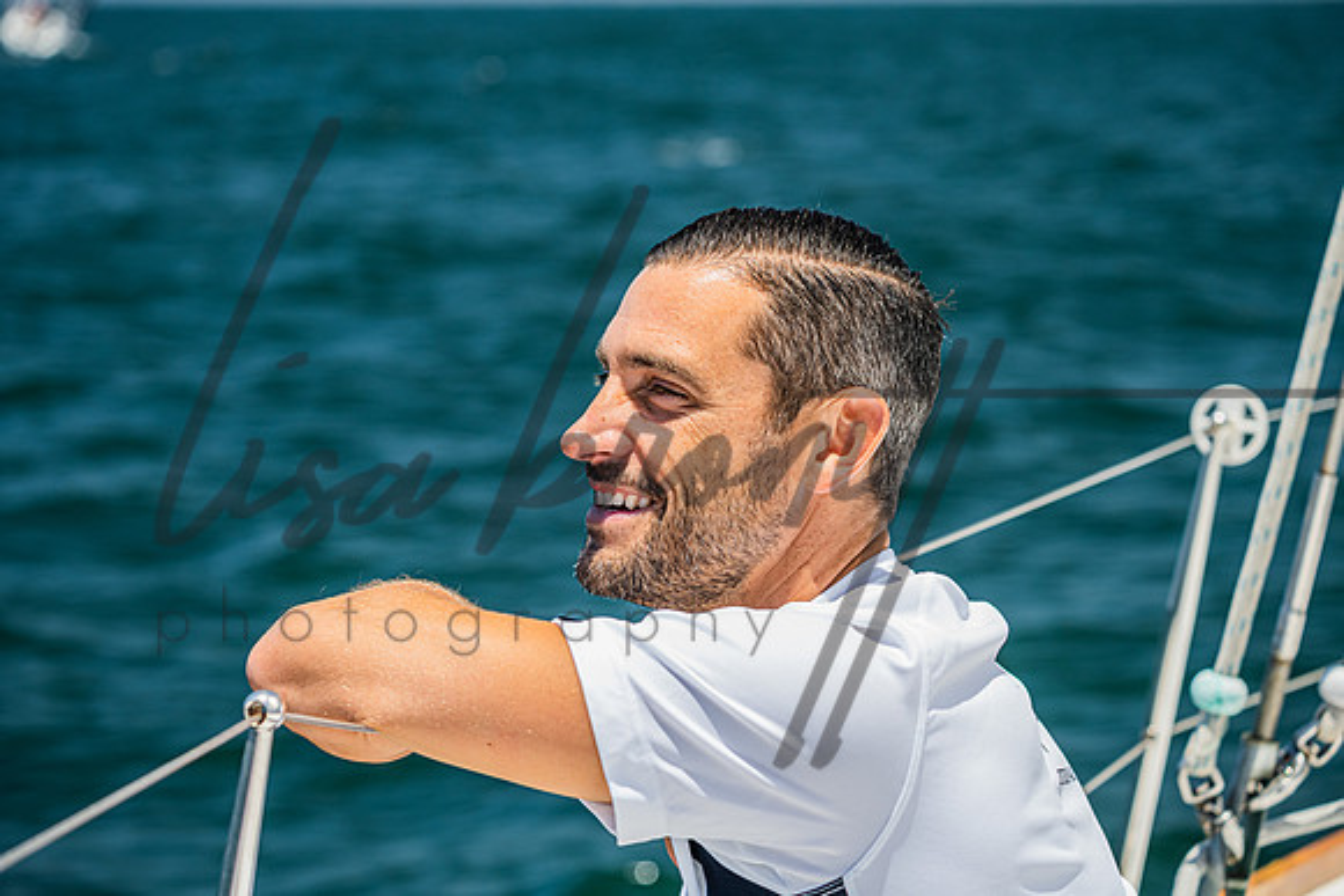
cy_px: 448
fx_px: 3815
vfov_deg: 13.4
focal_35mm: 102
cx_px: 672
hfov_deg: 20.0
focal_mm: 100
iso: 320
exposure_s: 1/640
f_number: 5.6
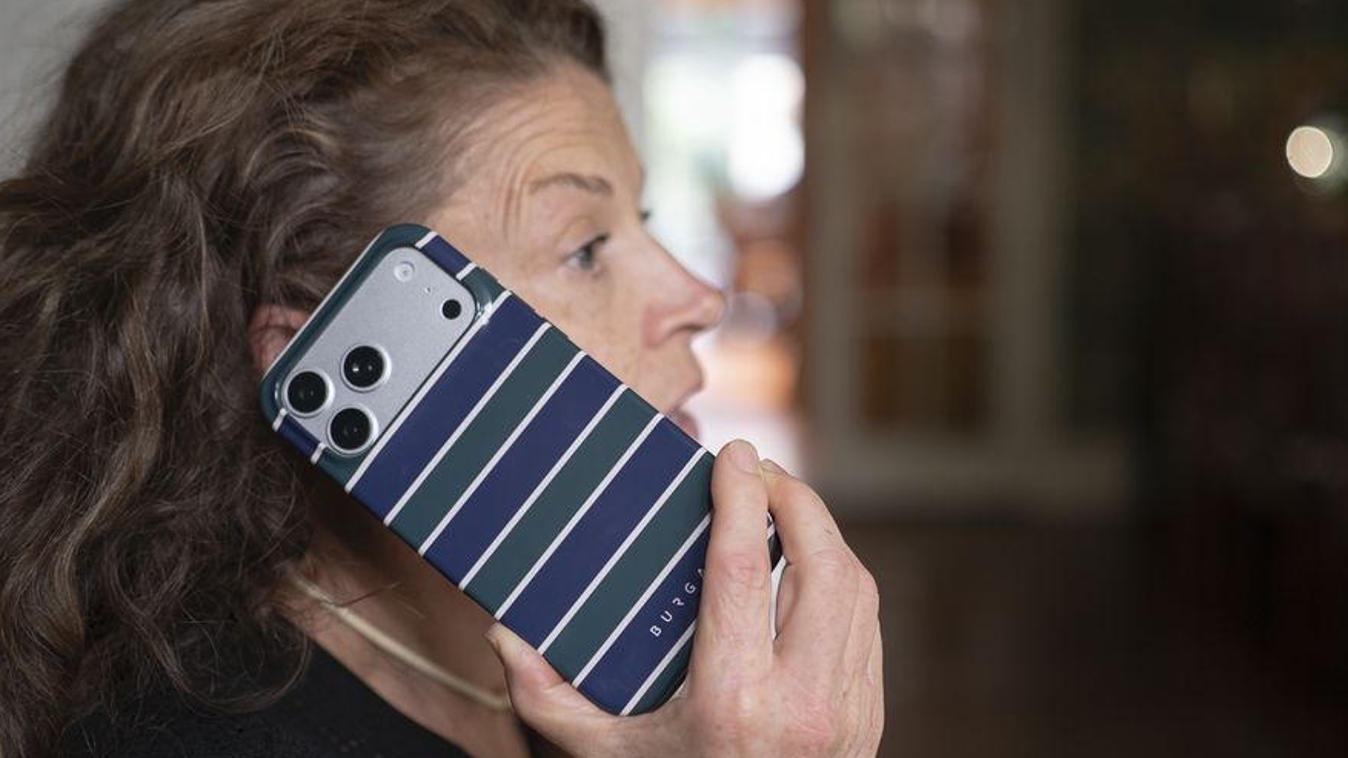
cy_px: 417
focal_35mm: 57
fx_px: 2037
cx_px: 724
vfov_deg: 21.1
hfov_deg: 36.6
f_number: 1.8
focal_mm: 35
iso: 400
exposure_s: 1/20
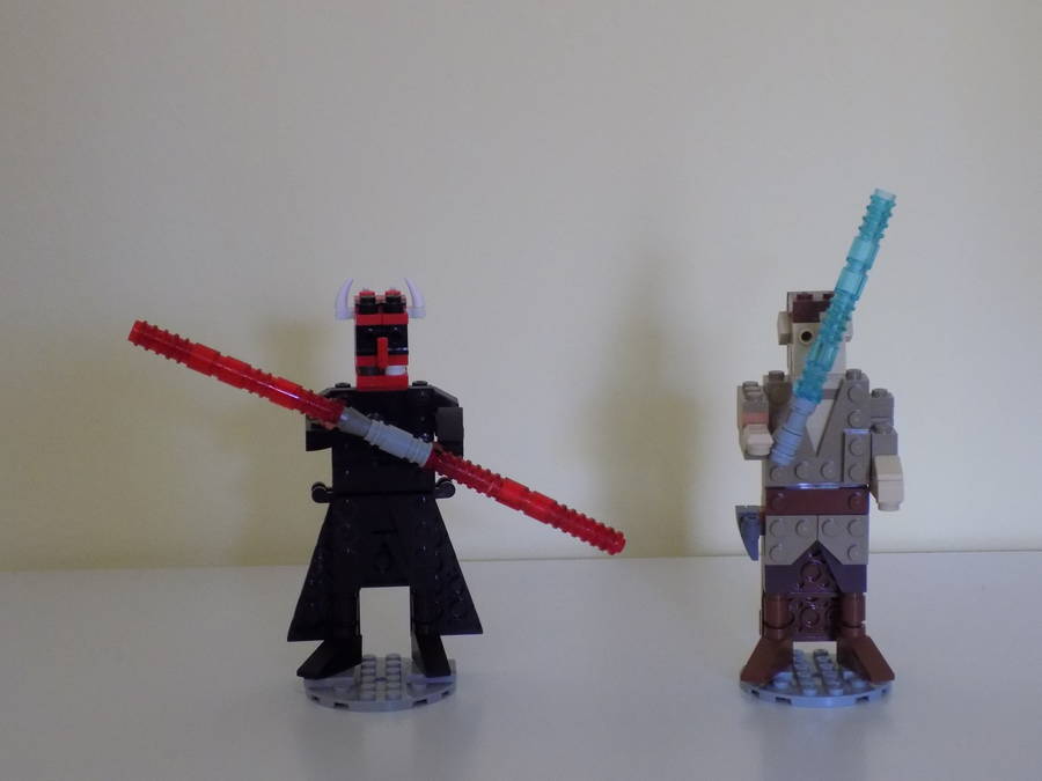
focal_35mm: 65
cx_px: 521
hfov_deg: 29.8
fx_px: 1957
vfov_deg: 22.6
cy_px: 390
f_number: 4.1
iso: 400
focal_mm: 11.5
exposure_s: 1/5
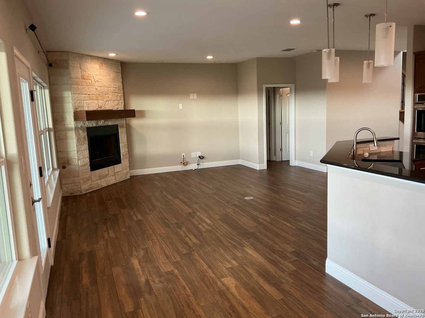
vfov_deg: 48.2
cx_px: 212
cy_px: 159
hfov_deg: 61.7
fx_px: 356
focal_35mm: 29
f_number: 1.8
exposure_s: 1/60
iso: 64
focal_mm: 3
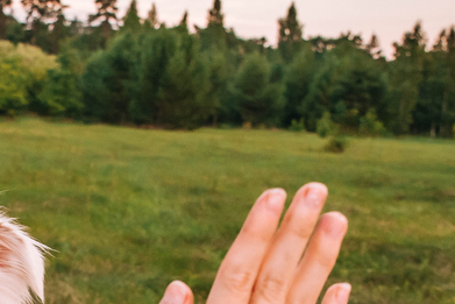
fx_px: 974
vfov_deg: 16.6
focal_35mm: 77
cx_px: -23
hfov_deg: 24.8
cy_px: 408
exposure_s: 1/320
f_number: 2.8
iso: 1000
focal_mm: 24
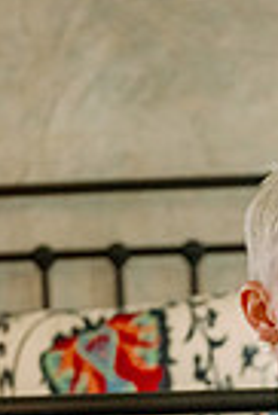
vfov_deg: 12.6
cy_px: 674
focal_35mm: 152
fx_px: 1756
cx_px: 278
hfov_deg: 9.0
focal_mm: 46
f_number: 2.8
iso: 4000
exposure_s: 1/200
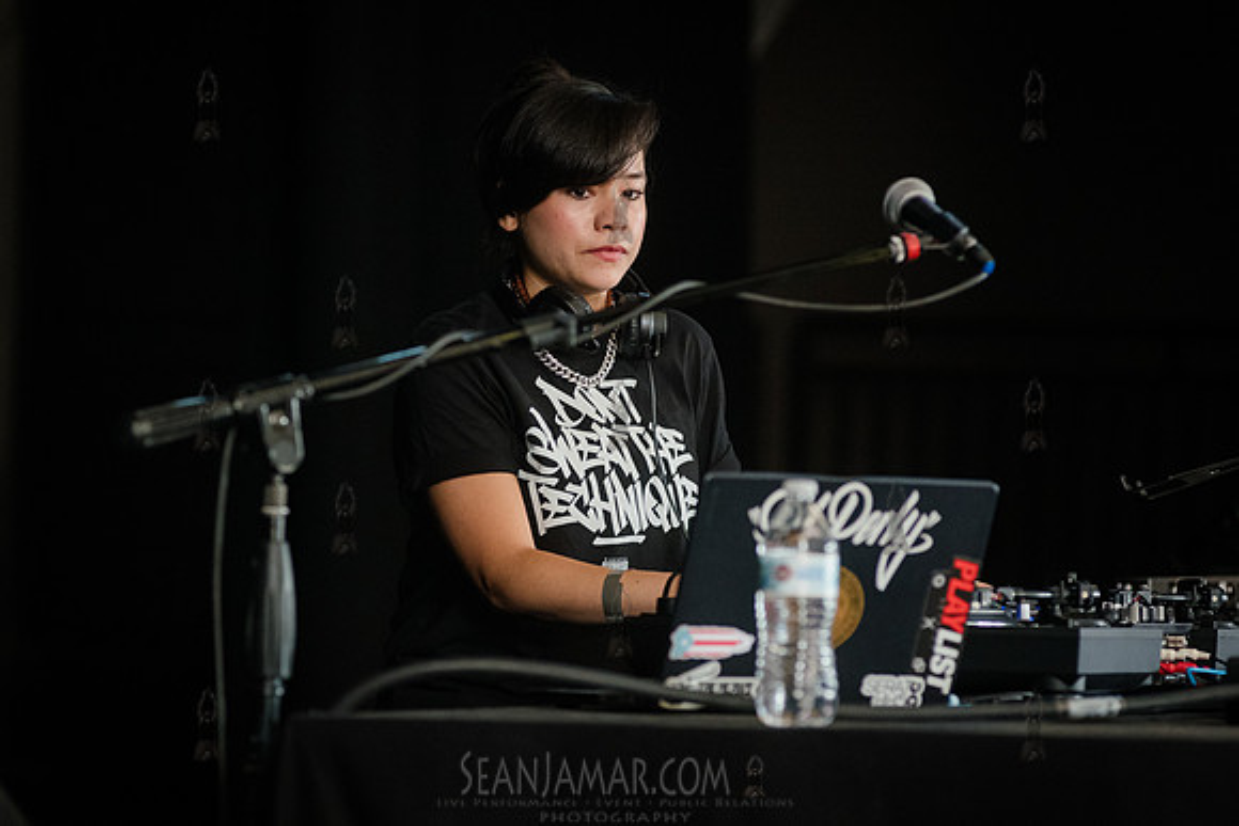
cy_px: 479
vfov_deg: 7.9
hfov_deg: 11.9
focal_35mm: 173
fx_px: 5956
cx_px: 549
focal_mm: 145
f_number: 4
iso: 4000
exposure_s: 1/250
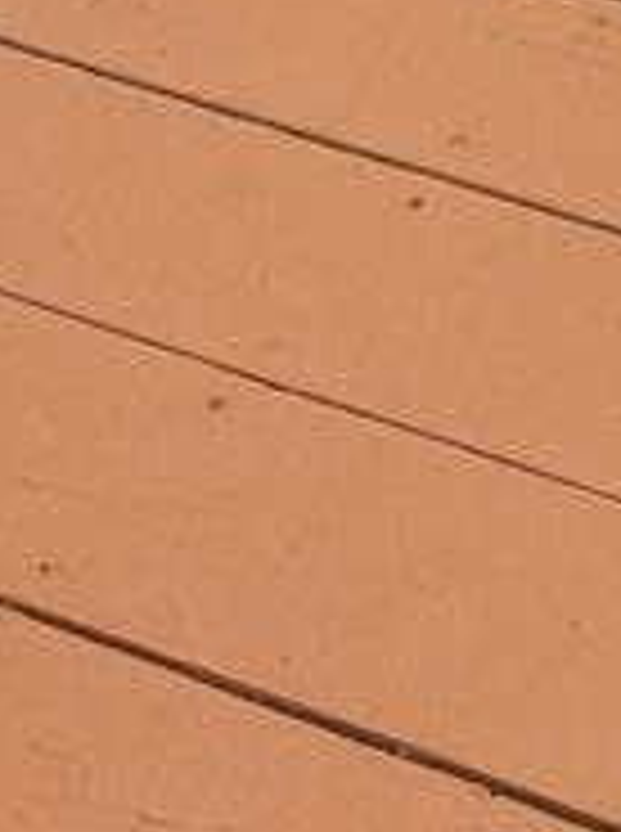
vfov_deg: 9.9
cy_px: -1574
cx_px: 1580
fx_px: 3744
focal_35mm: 156
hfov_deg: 8.5
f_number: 1.8
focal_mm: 5.23
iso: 50
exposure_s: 1/984
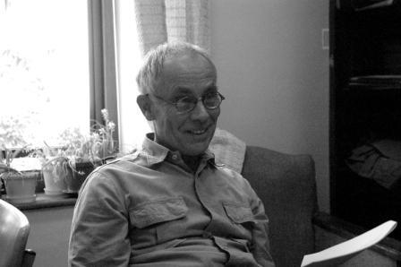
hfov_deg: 30.5
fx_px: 735
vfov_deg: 20.6
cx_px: 200
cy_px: 134
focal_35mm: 66
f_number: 4.5
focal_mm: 44
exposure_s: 1/400
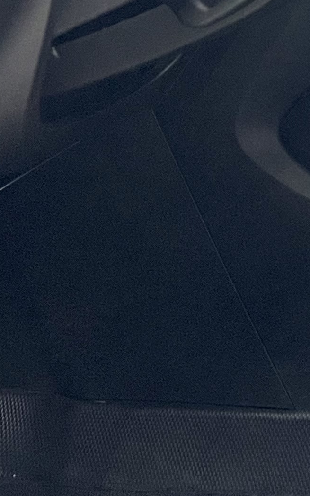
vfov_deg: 18.6
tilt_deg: -5.8
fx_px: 1433
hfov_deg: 10.8
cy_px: -100
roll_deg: -1.0
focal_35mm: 106
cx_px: 712
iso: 800
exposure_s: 1/25
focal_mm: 5.1
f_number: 1.6
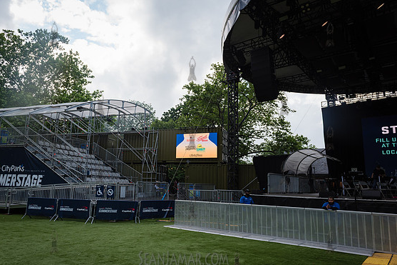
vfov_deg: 51.2
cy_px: 138
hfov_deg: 71.5
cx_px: 192
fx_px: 276
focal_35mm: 25
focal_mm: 24
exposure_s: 1/500
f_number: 5.6
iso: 400
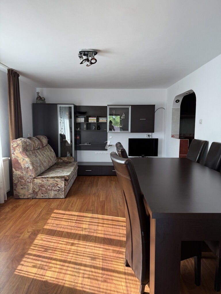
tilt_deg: -5.9
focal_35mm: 24
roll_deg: -0.7
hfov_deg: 56.8
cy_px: 147
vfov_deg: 71.6
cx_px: 110
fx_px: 204
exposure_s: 1/144
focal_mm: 6.76
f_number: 1.78
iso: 50
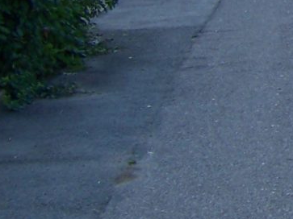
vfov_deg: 7.0
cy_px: -261
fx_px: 1718
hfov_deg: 8.6
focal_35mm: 203
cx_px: 767
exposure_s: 1/320
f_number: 2.8
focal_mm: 5.85
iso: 64
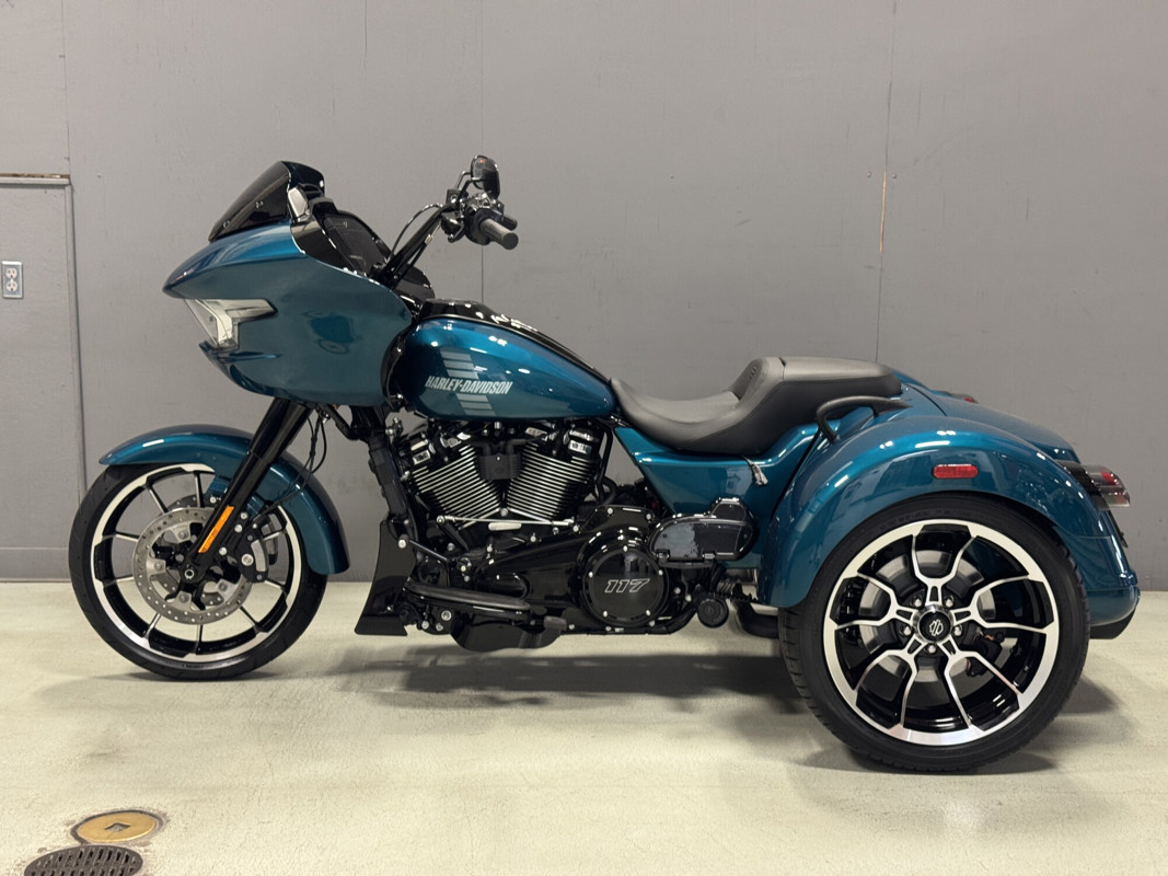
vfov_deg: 30.3
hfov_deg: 39.7
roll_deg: -1.3
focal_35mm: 48
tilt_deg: -9.8
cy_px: 438
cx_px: 584
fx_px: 1619
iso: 200
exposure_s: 1/40
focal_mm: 6.76
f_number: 1.78
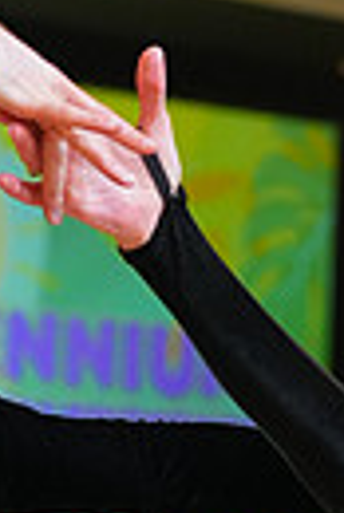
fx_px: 5303
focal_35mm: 371
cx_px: 299
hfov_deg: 3.7
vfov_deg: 5.5
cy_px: 864
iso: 3200
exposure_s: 1/400
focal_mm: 83
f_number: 4
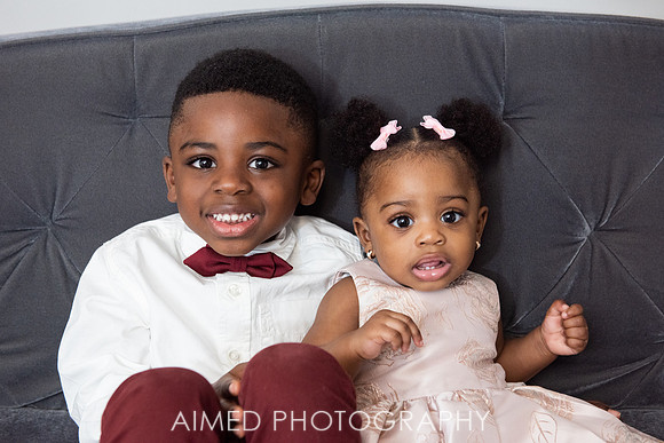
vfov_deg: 23.2
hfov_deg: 34.2
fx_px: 1078
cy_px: 222
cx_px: 344
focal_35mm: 58
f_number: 4
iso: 1600
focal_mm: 55
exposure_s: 1/200
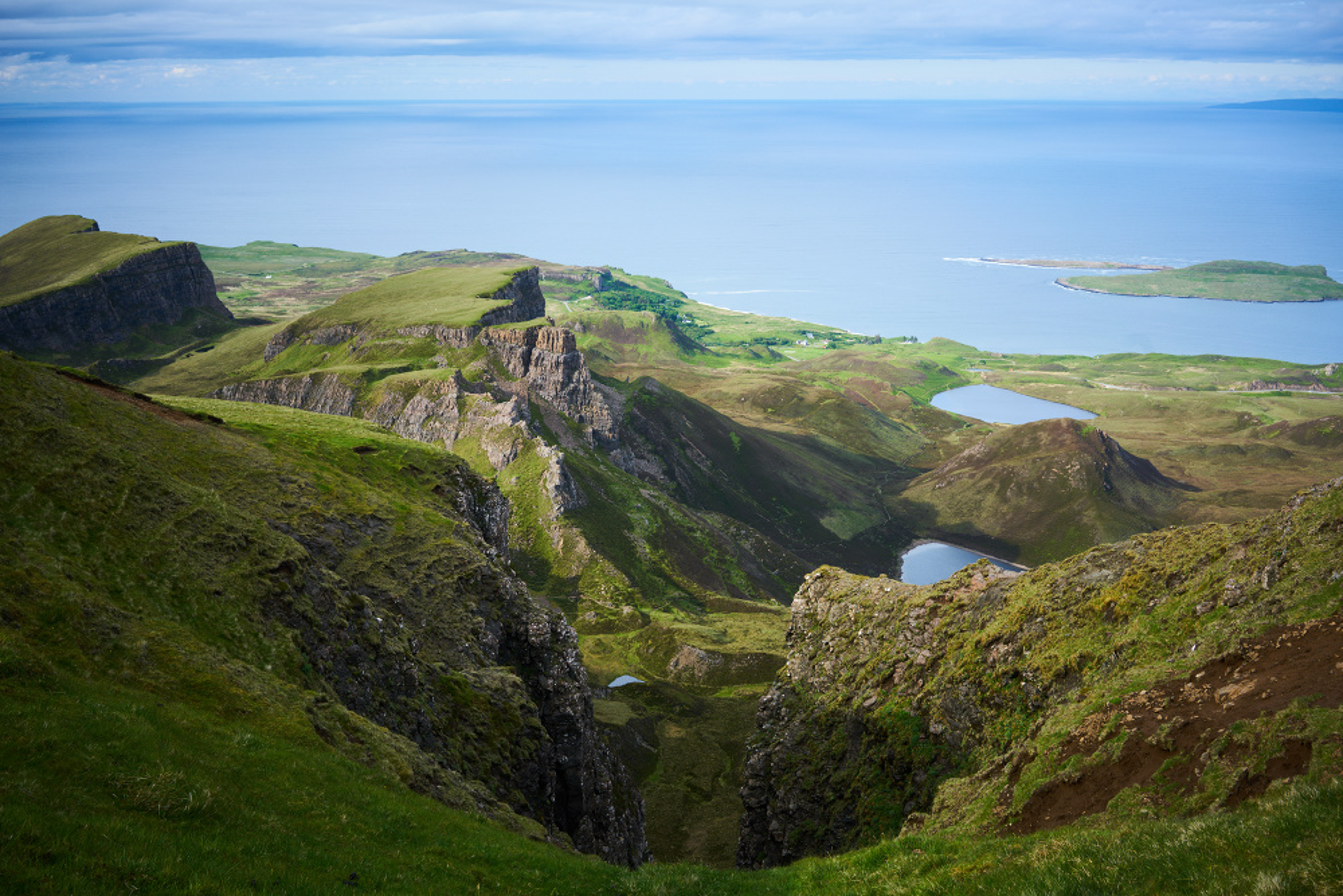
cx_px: 672
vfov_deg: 37.9
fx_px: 1306
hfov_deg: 54.4
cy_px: 448
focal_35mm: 35
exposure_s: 1/40
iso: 100
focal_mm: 35
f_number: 8
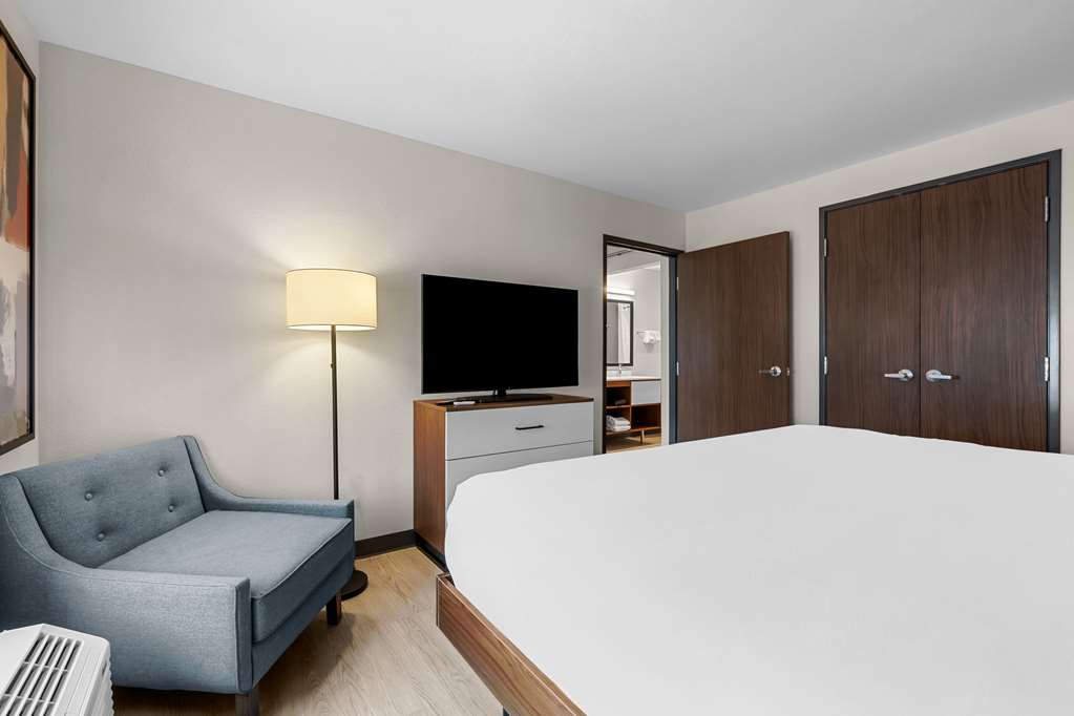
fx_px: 447
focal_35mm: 15
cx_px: 537
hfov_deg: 100.4
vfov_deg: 77.3
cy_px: 358
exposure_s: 1/2
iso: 320
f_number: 10
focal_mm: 15
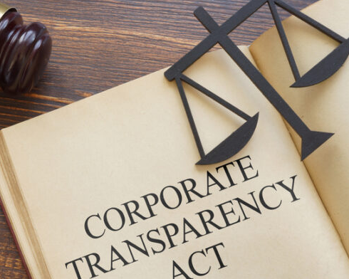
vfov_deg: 27.1
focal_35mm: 56
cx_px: 127
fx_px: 578
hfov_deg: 33.4
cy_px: 138
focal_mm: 30
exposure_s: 1/2
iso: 200
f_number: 20
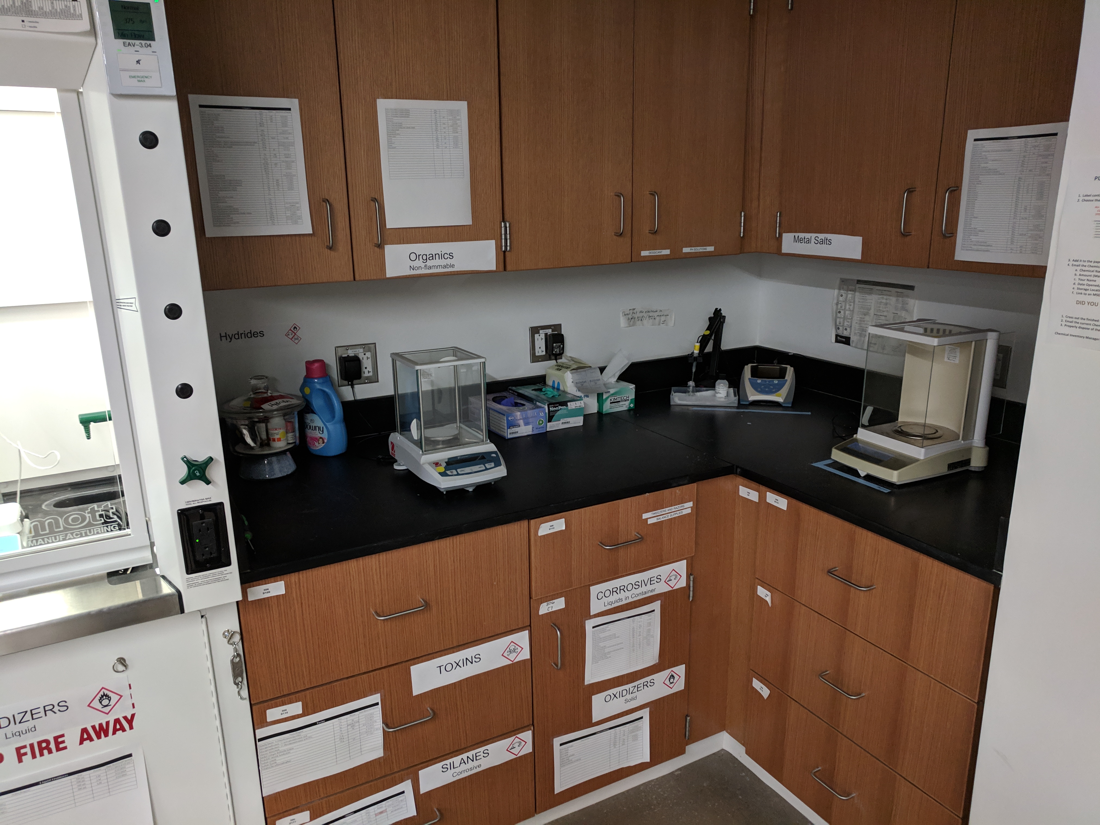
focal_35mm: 26
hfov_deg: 67.3
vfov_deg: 53.1
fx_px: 826
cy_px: 412
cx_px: 550
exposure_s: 1/60
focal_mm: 4.67
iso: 504
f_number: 2
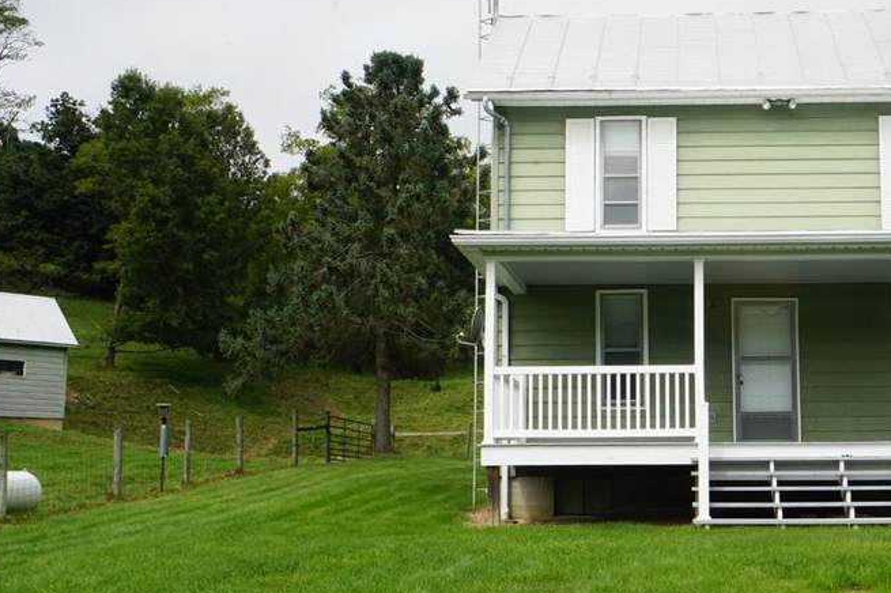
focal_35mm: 44
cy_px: 386
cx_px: 635
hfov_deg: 43.5
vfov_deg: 30.3
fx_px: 1088
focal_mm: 15
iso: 100
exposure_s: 1/125
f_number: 11
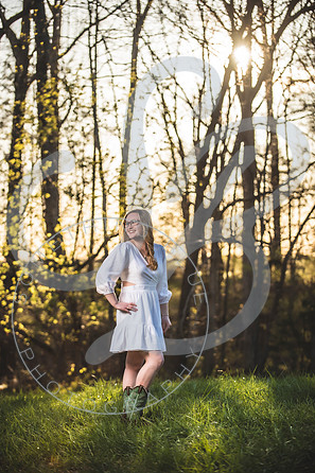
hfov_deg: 12.3
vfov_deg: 18.4
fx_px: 1458
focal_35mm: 111
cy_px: 235
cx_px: 158
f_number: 2.8
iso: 100
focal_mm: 110
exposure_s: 1/1250
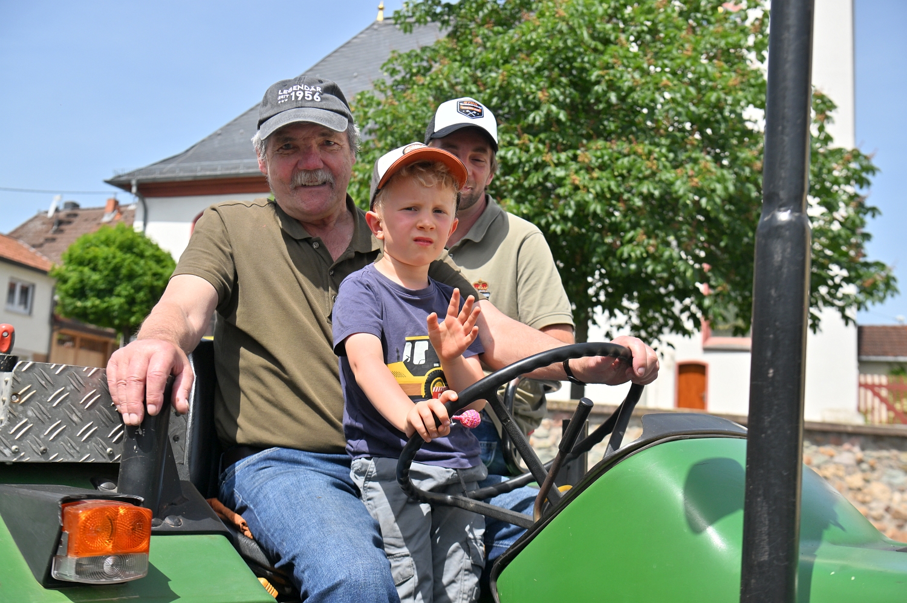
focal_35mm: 40
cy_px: 302
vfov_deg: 33.4
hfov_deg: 48.5
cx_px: 454
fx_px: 1007
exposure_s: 1/2000
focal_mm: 40
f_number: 8
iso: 320
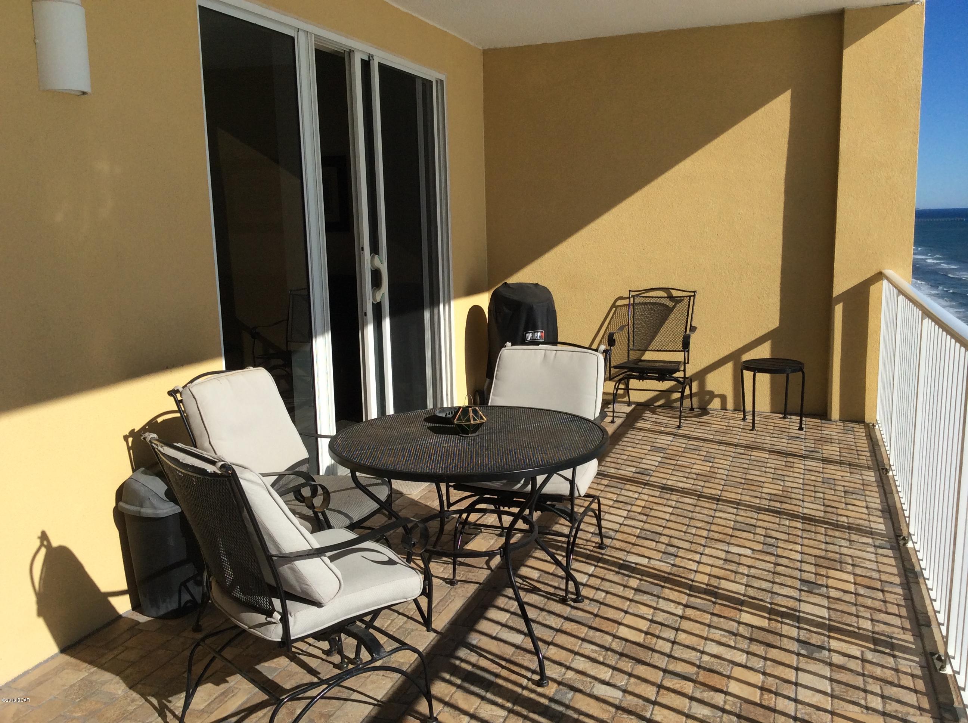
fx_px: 921
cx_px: 484
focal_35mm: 33
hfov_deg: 55.4
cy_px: 362
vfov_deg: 42.8
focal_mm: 3.3
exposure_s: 1/2488
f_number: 2.4
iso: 32
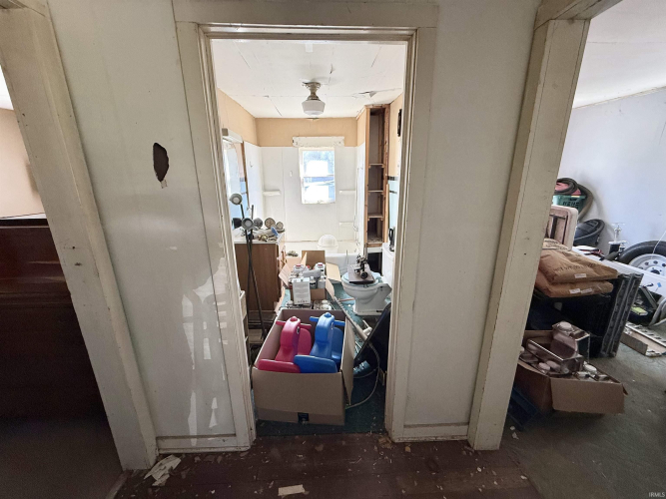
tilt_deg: -15.1
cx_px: 333
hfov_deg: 102.1
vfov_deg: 85.7
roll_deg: +1.5
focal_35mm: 14
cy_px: 250
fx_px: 269
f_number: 2.2
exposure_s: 1/99
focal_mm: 2.22
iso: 125
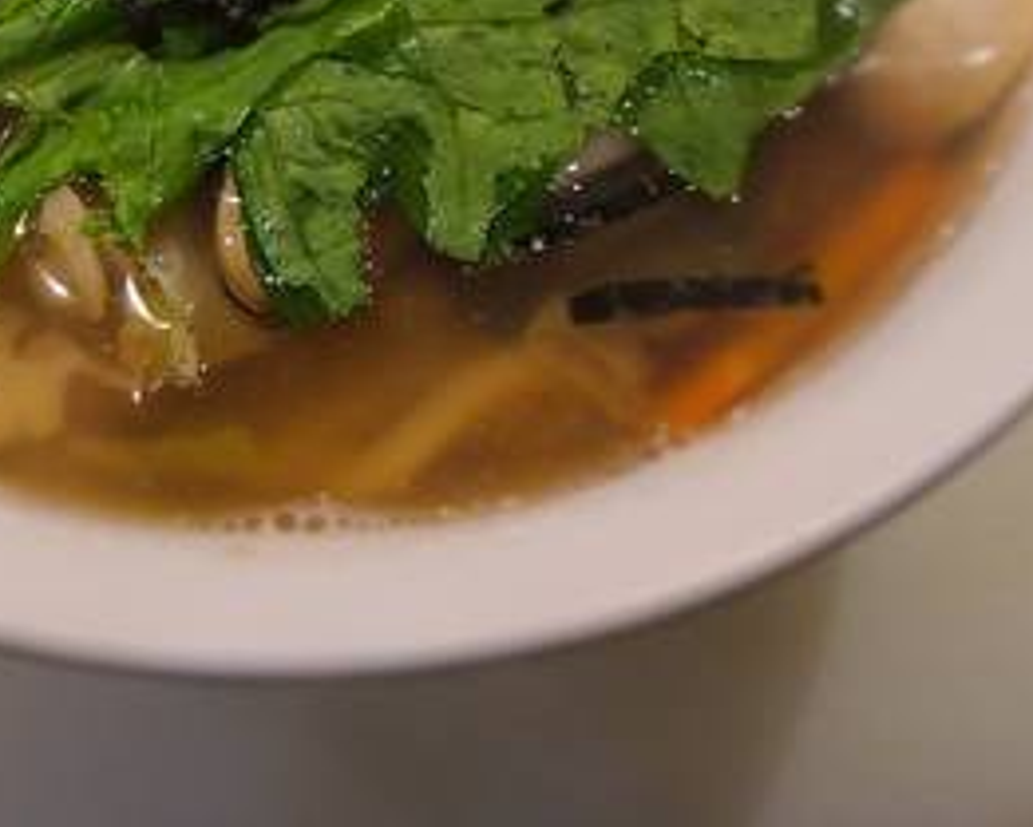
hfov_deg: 32.6
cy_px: -36
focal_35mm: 57
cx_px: 309
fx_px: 1743
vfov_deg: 25.2
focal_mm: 5.4
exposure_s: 1/60
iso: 320
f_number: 1.8
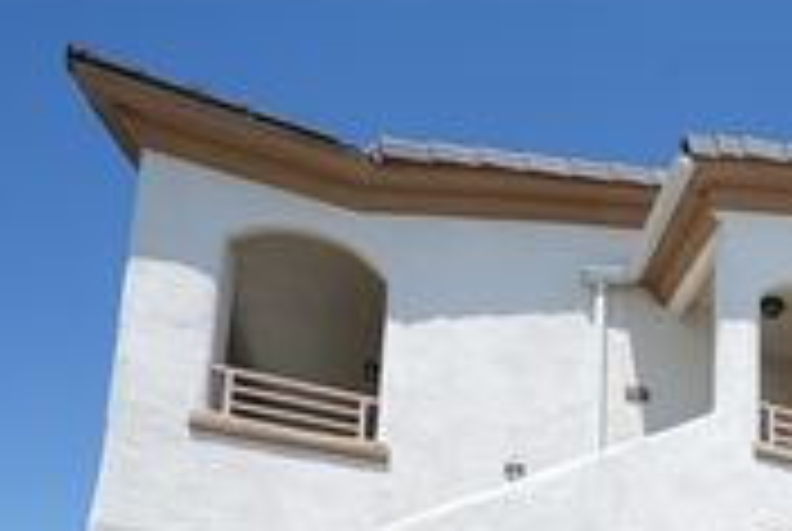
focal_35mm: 34
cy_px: 718
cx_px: 868
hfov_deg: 43.4
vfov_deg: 29.8
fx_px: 749
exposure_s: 1/125
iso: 64
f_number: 9
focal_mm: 12
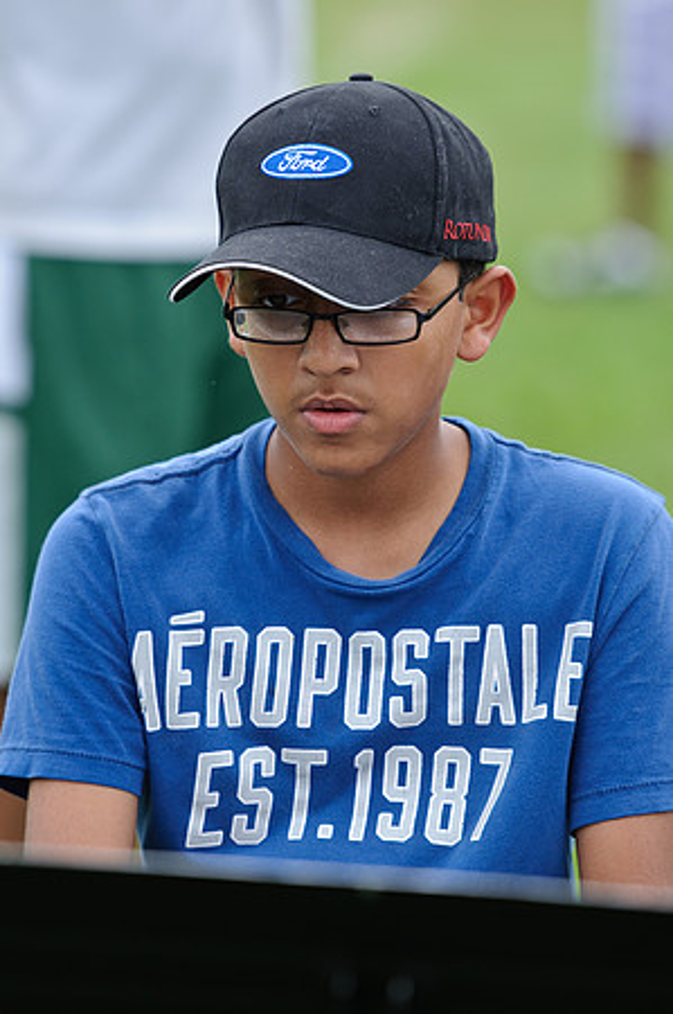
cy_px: 507
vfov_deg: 8.1
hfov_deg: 5.4
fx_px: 7167
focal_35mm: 255
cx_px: 336
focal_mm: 170
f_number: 2.8
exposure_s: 1/350
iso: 200
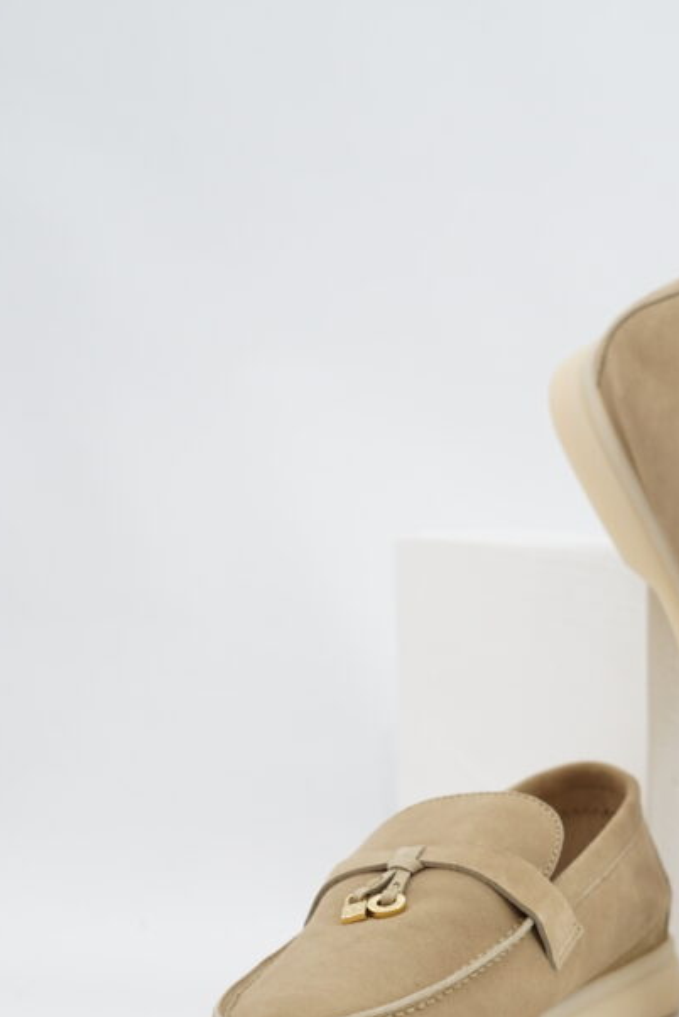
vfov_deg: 23.6
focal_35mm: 85
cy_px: 791
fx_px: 2402
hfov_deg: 16.0
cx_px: 558
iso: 640
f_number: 5.6
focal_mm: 50
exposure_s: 1/15
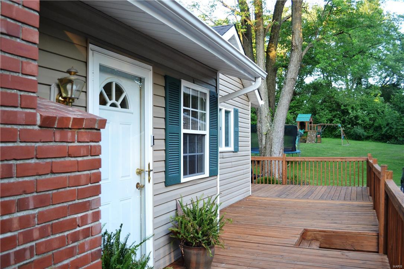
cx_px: 202
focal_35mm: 33
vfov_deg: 40.0
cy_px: 134
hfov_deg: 57.2
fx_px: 370
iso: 400
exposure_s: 1/80
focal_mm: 22
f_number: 4.5
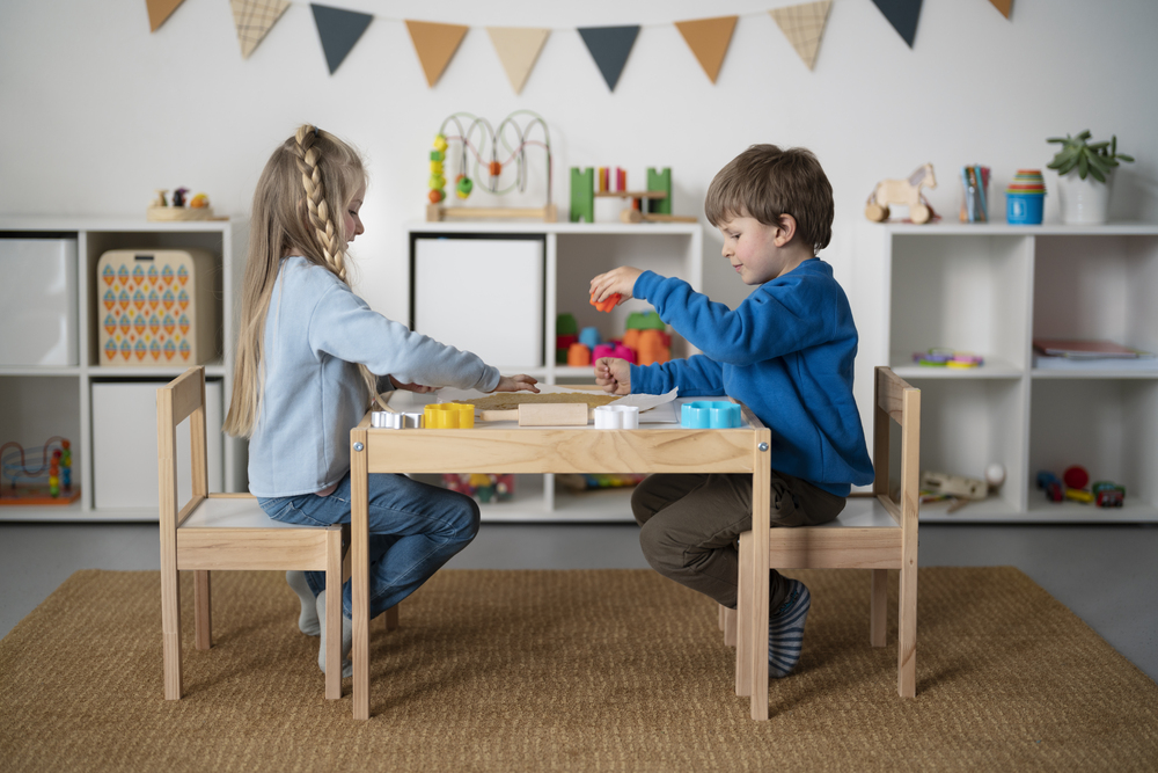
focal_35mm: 50
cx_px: 579
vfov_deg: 27.0
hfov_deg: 39.6
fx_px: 1608
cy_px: 386
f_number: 1.4
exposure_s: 1/250
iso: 160
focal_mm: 50
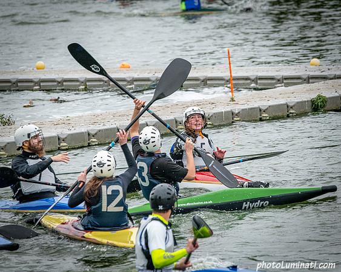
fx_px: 3909
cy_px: 130
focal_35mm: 387
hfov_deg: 5.0
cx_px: 207
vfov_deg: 4.0
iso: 3200
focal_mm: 330
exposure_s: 1/3200
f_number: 8
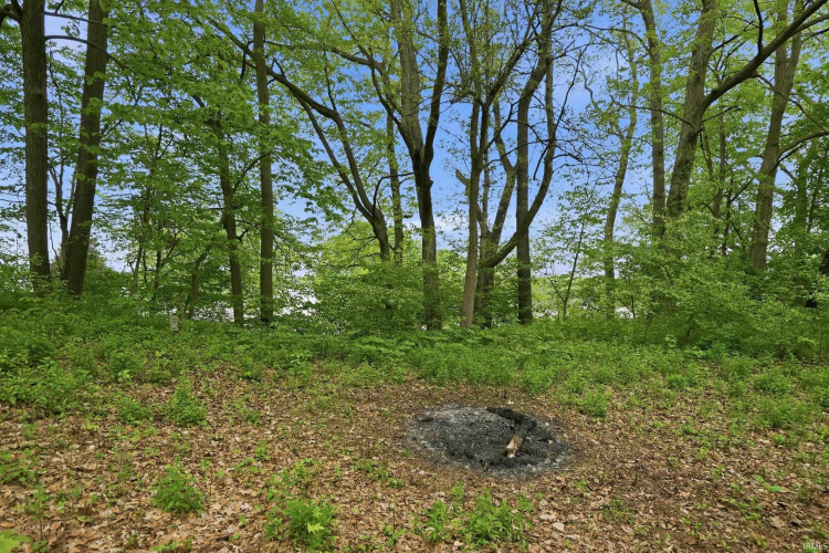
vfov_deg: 64.6
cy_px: 276
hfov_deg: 86.9
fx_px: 437
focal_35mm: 19
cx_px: 414
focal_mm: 13
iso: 100
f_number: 4.5
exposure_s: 1/160
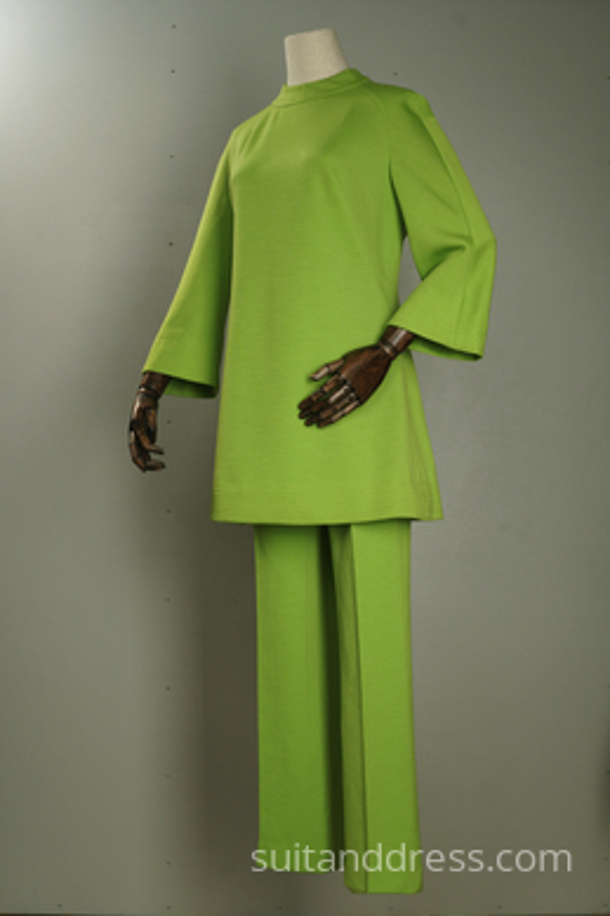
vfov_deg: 41.1
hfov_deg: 28.1
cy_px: 458
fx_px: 1221
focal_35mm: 48
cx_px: 305
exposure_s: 1/13
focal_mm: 32
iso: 200
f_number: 9
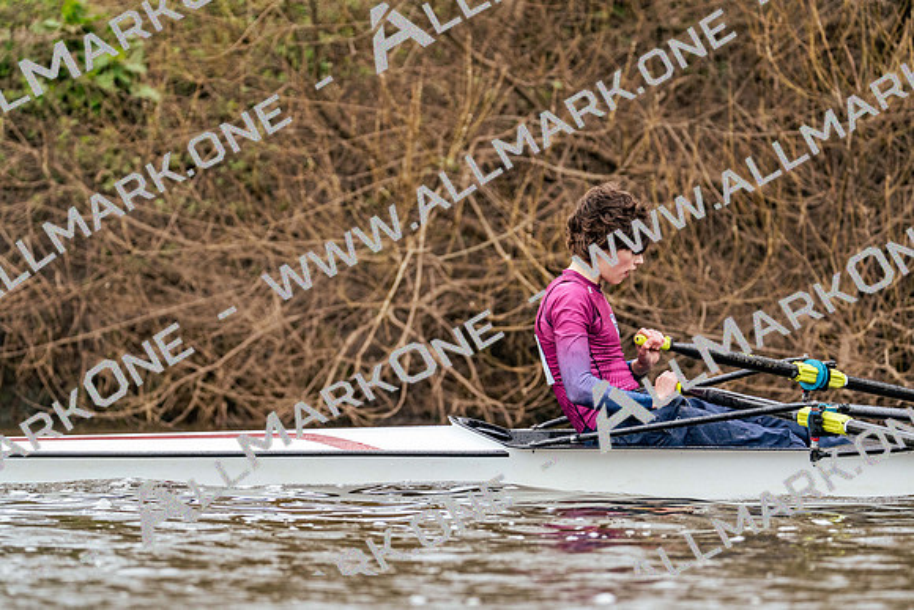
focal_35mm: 341
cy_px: 305
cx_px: 457
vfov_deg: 4.0
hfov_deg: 6.0
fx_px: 8659
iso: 3200
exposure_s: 1/2000
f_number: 6.3
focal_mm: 341
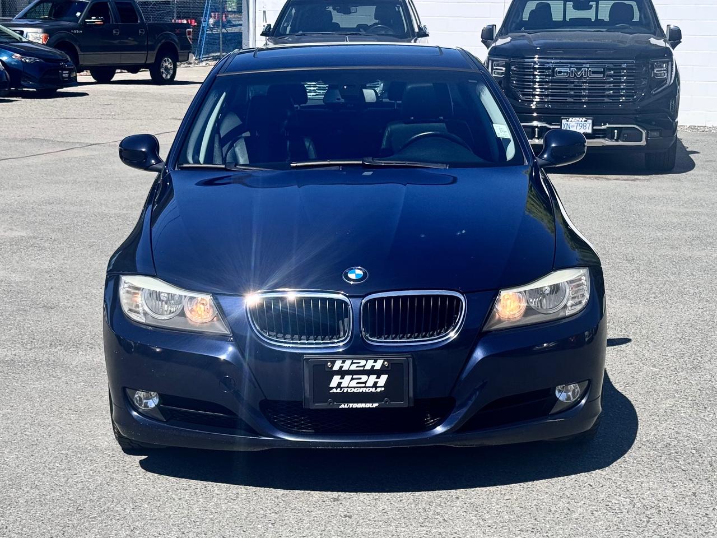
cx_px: 358
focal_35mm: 48
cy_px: 269
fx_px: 994
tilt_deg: -9.8
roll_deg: -0.8
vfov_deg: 30.3
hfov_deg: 39.7
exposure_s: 1/2833
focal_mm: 6.76
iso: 64
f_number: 1.78
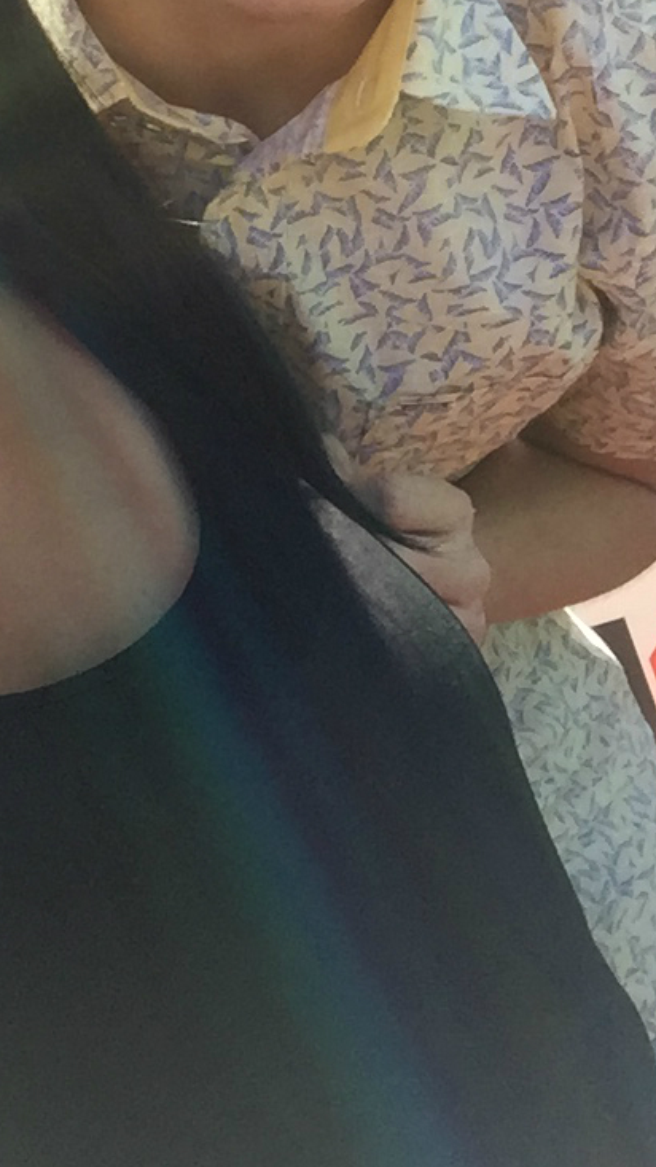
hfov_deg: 20.1
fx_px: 1826
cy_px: 159
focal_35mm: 59
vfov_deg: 33.9
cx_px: 91
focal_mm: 2.65
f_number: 2.2
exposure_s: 1/432
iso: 32
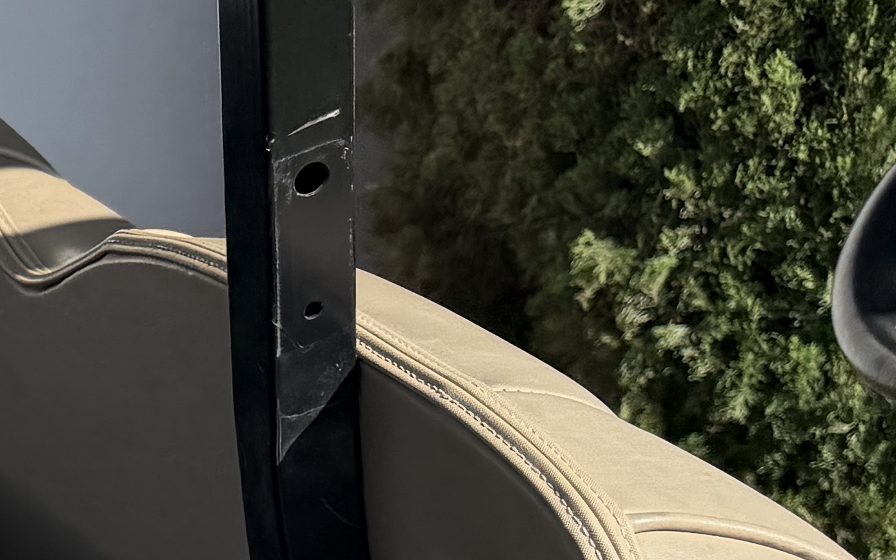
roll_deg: +0.2
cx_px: -741
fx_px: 2539
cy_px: 727
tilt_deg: -22.6
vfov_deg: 12.2
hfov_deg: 16.5
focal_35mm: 104
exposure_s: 1/6173
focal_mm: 6.76
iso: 100
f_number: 1.78
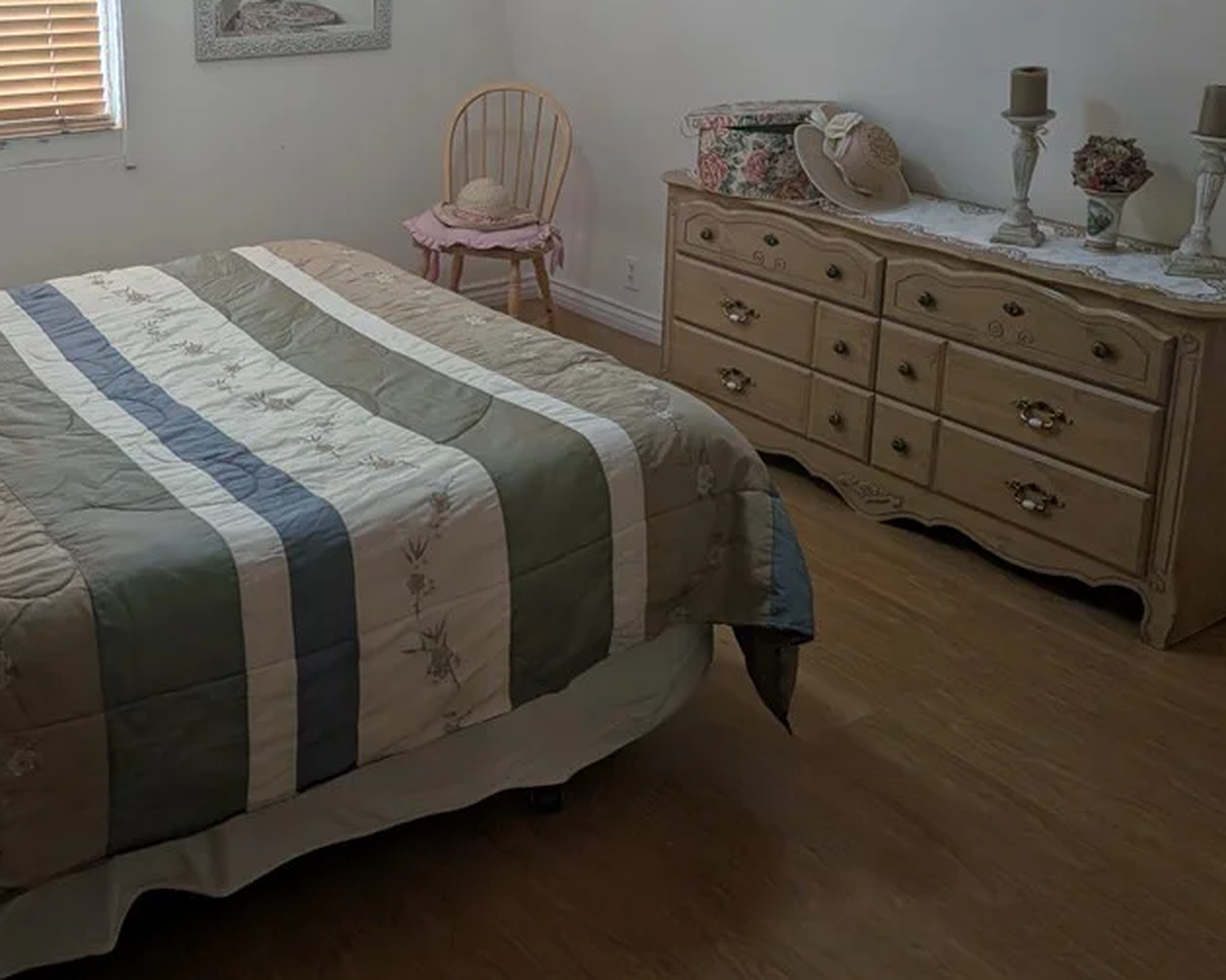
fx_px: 1379
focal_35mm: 38
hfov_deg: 46.8
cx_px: 359
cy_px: 247
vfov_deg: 38.2
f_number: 1.68
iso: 217
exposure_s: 1/509
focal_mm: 6.9
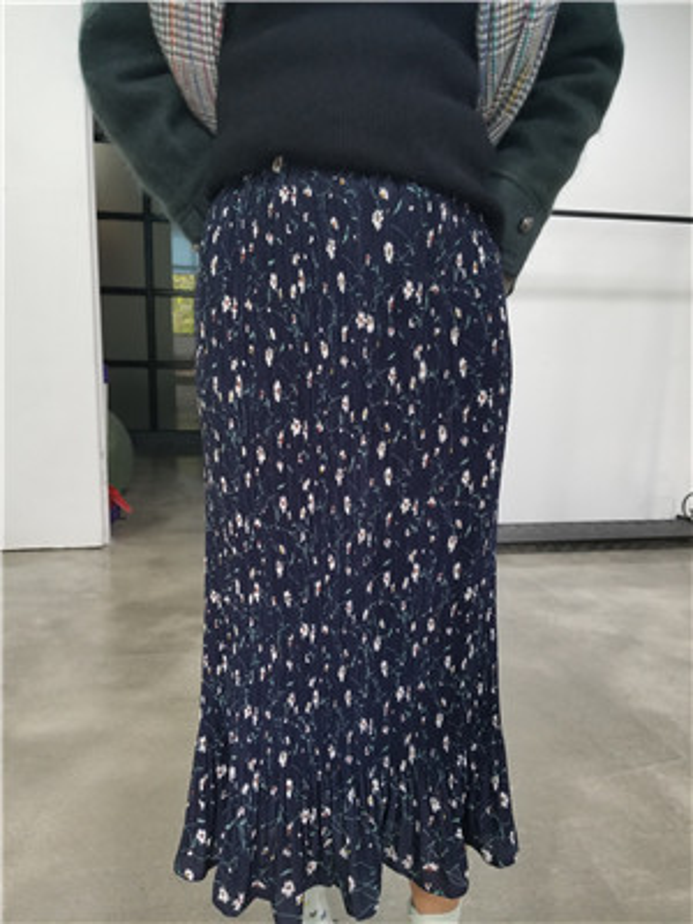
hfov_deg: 53.1
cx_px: 346
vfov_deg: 67.3
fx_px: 694
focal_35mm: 26
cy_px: 462
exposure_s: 1/33
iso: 250
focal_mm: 4.25
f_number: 1.7
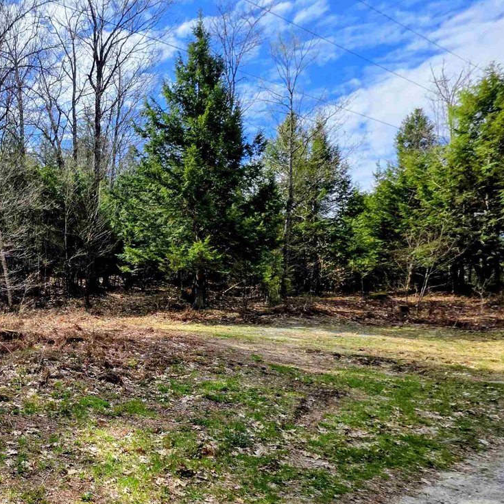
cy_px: 302
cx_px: -9
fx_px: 412
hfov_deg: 50.0
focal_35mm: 25
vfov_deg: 62.4
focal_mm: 2.2
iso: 40
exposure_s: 1/2054
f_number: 1.9
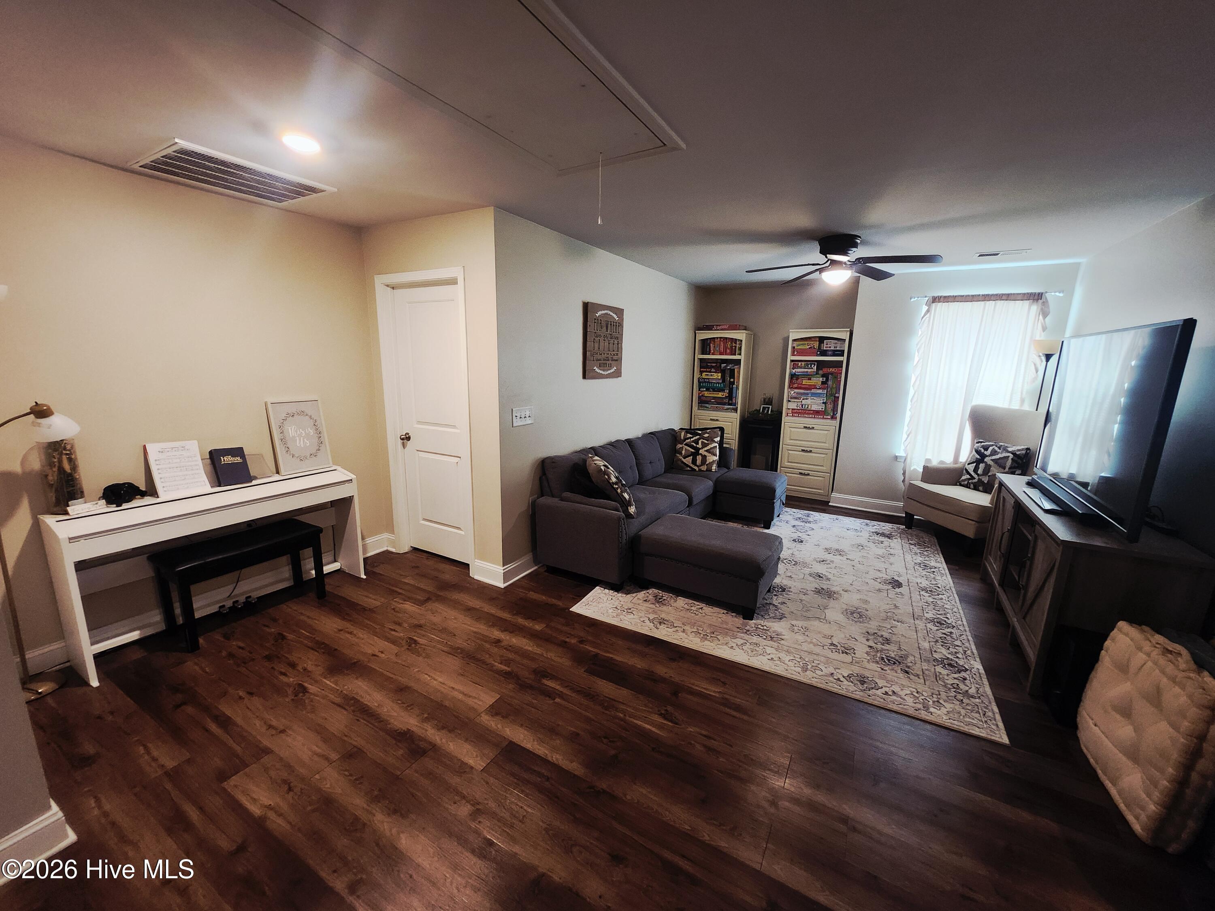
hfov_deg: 106.2
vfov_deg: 89.9
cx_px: 608
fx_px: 456
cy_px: 456
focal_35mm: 13
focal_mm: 1.74
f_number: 2.2
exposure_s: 1/30
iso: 320
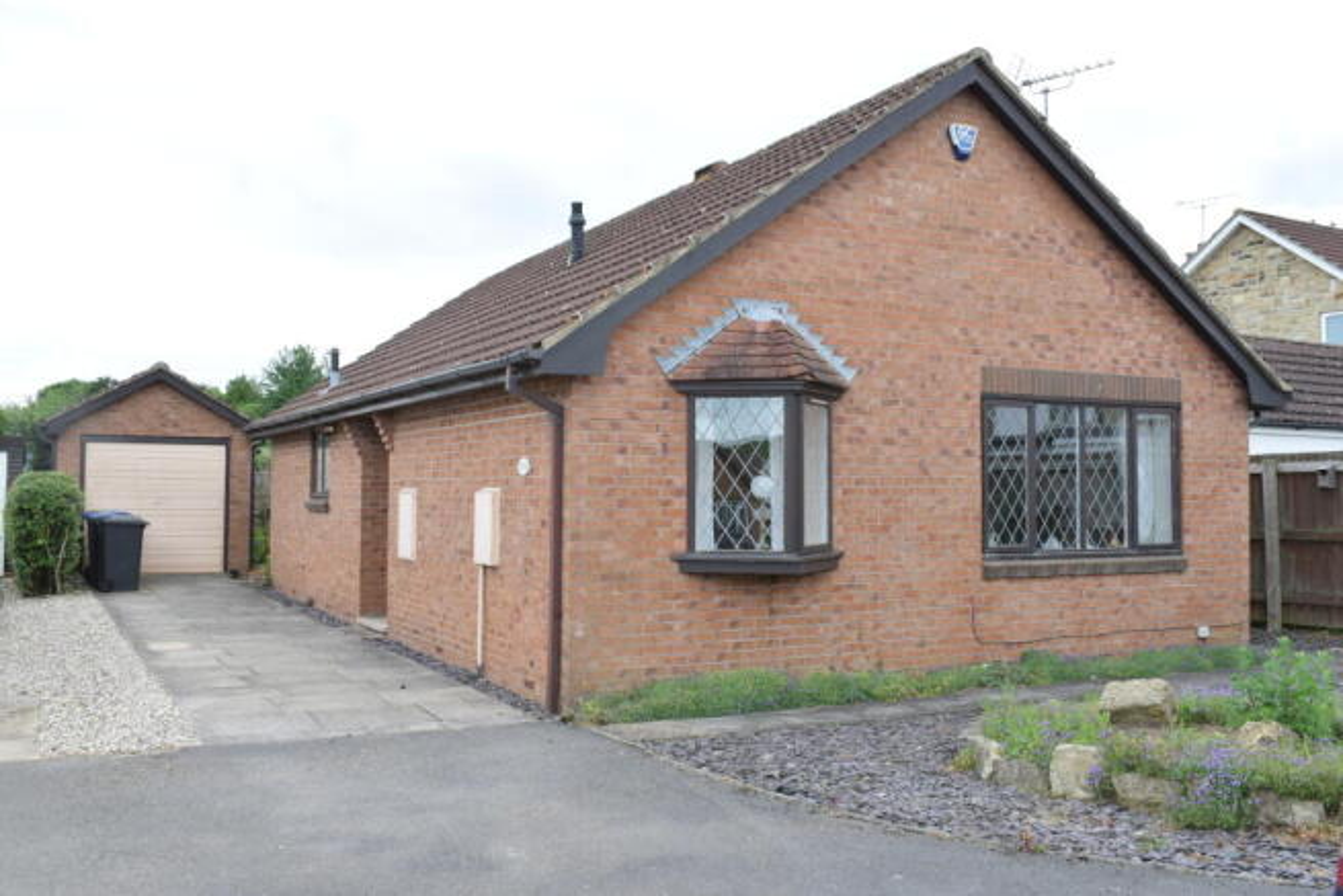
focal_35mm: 33
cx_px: 672
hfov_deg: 57.2
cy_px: 448
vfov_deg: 40.0
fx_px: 1231
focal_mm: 22
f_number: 13
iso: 800
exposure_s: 1/125
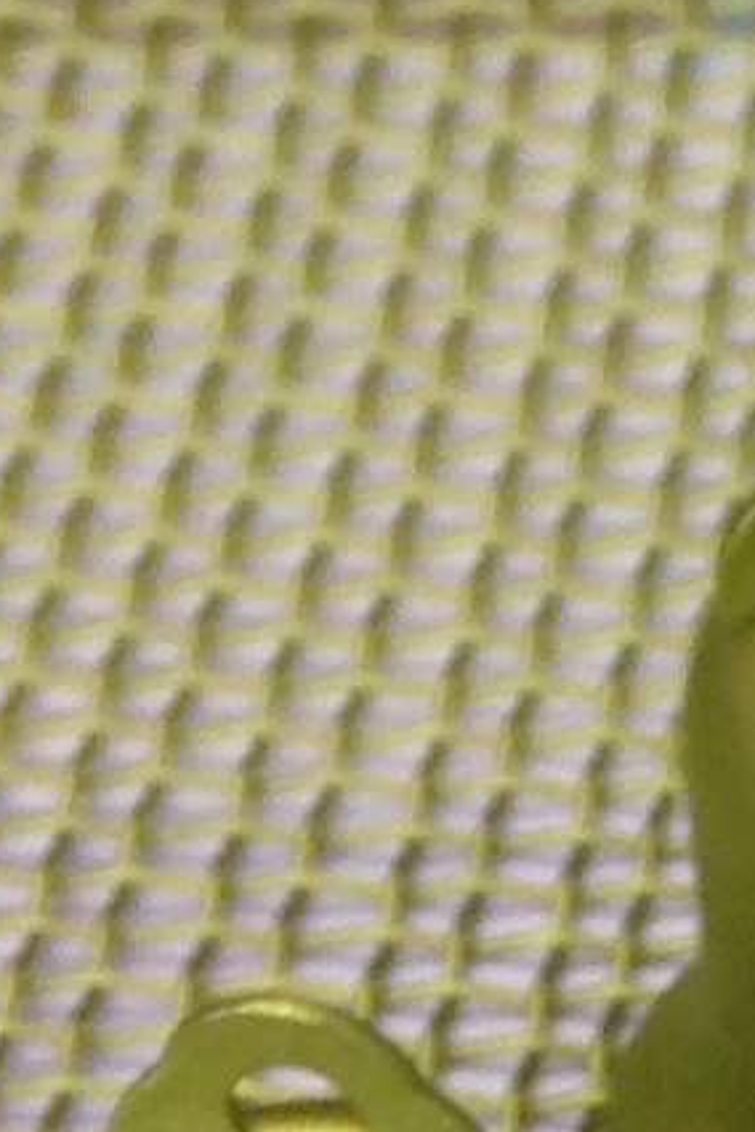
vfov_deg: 7.2
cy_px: 3109
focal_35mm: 263
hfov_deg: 5.0
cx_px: 2177
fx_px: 8273
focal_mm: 4.12
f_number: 2.4
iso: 50
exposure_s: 1/30
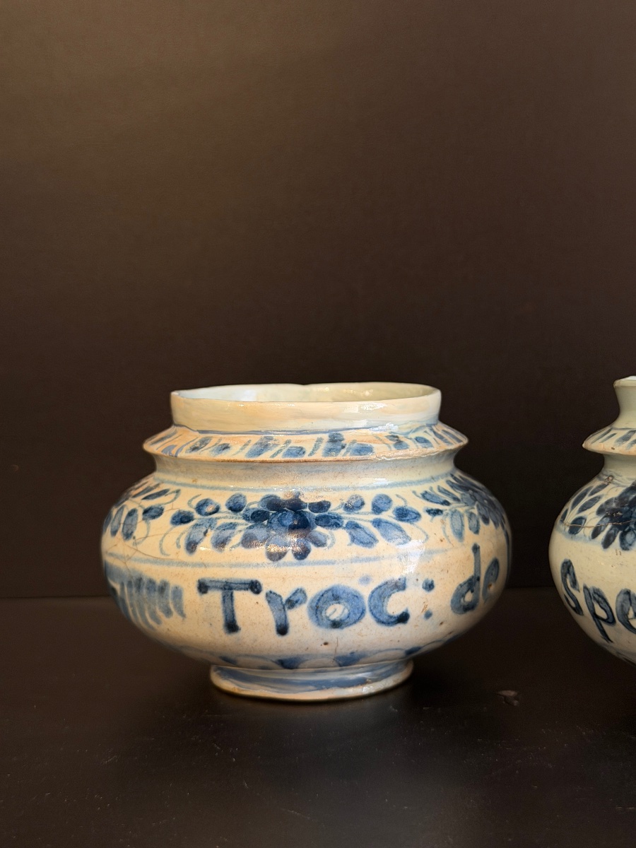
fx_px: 1176
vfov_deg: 39.7
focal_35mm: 48
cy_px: 424
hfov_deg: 30.3
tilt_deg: -4.7
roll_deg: +0.8
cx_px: 318
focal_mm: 6.76
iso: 160
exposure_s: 1/50
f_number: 1.78
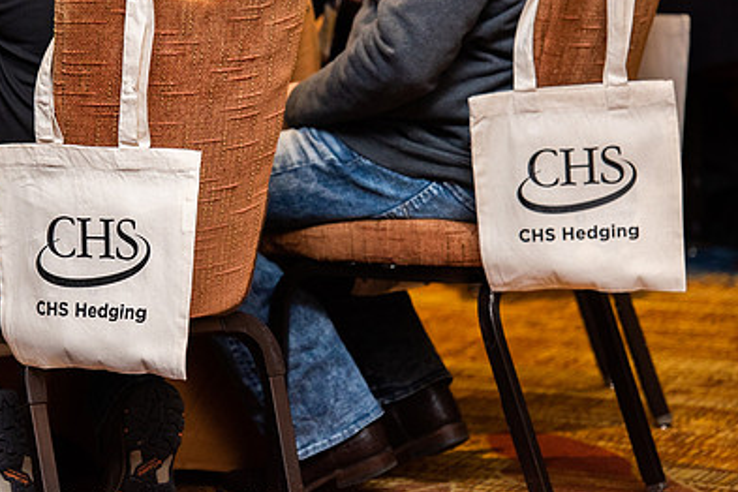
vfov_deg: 6.0
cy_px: 185
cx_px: 246
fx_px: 4694
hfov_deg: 9.0
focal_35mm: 229
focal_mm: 155
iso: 1000
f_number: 4
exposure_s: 1/200
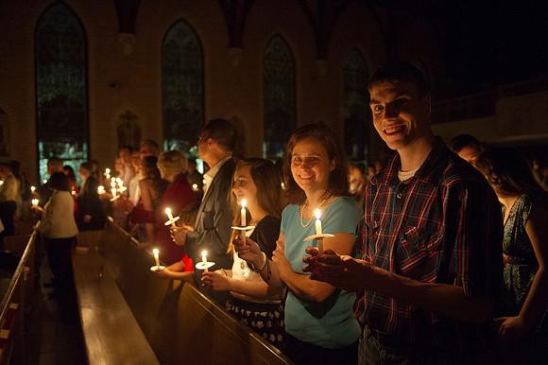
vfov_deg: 46.4
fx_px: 426
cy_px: 182
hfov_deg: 65.5
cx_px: 274
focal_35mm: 28
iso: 3200
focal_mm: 28
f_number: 2.8
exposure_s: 1/30
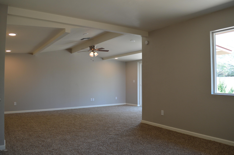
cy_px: 78
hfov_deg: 67.4
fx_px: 175
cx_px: 117
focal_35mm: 27
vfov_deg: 47.8
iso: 400
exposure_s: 1/80
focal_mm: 18
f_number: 4.5
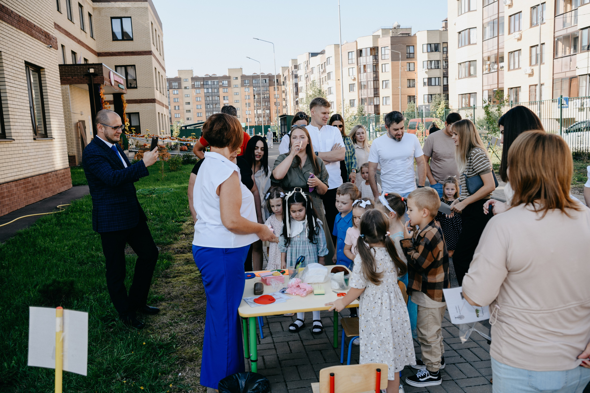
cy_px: 196
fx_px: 524
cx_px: 295
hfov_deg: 58.7
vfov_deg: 41.1
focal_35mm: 32
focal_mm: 32
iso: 100
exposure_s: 1/160
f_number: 5
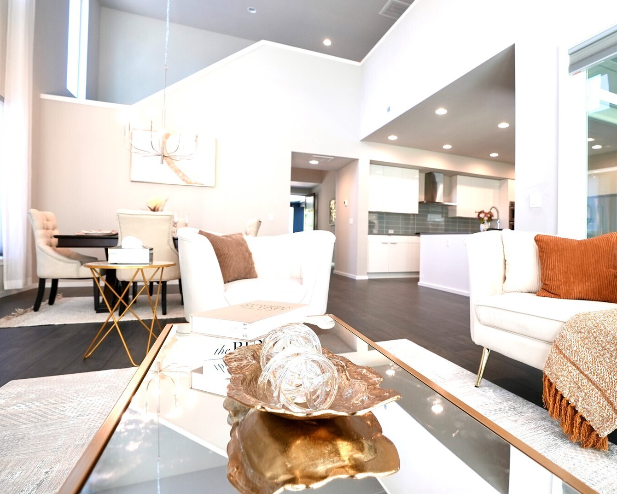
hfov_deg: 82.0
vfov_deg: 70.8
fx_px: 347
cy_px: 244
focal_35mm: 19
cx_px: 378
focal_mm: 16
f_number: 4
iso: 500
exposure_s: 1/160
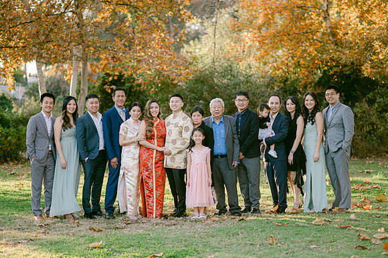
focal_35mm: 86
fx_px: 927
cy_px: 127
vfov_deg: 15.9
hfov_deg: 23.6
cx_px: 197
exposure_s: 1/500
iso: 200
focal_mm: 85
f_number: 2
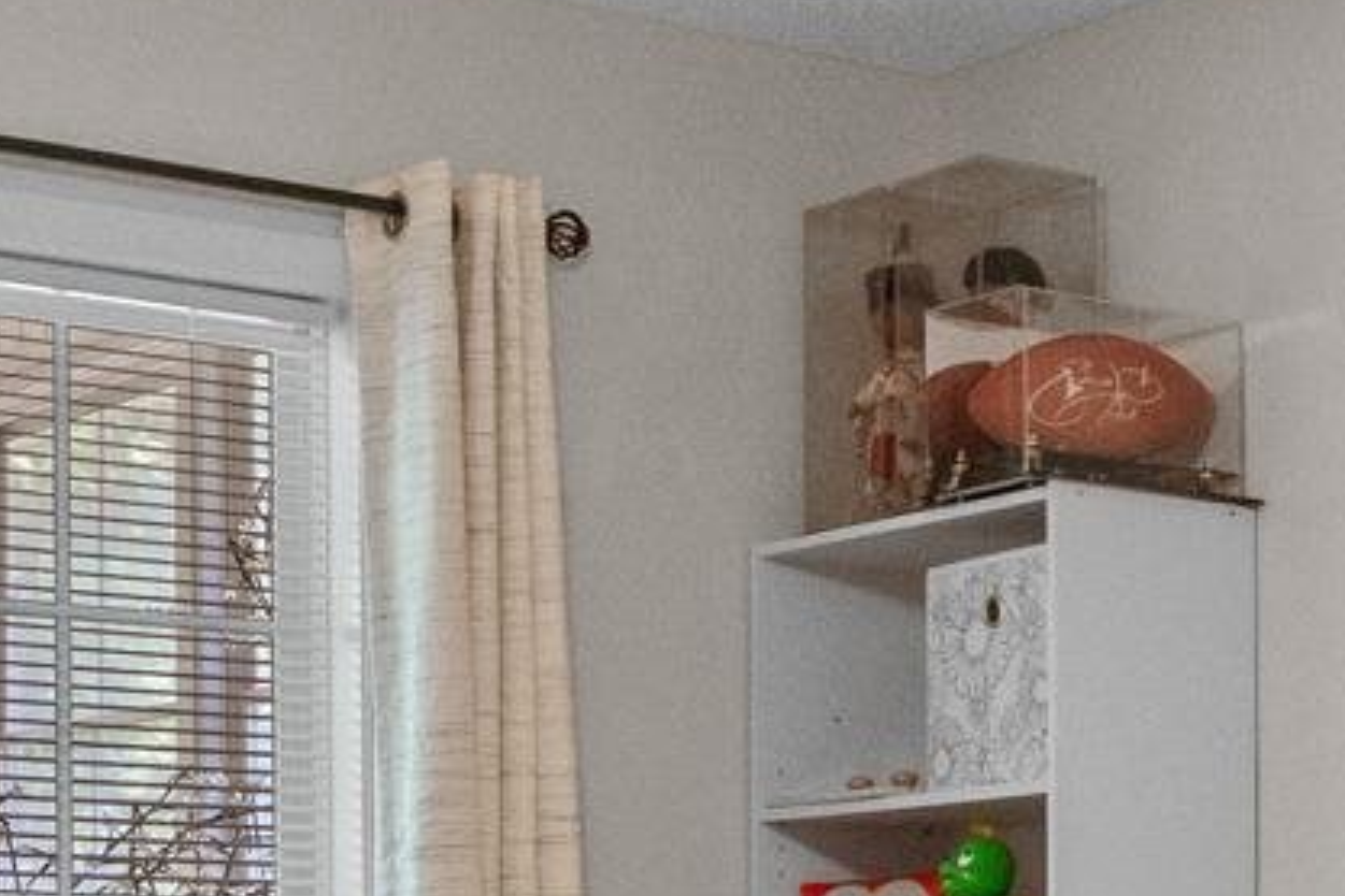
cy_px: 1094
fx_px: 3586
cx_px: 1116
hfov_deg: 20.9
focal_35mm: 96
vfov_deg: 13.8
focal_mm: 16
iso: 1000
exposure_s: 1/15
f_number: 8
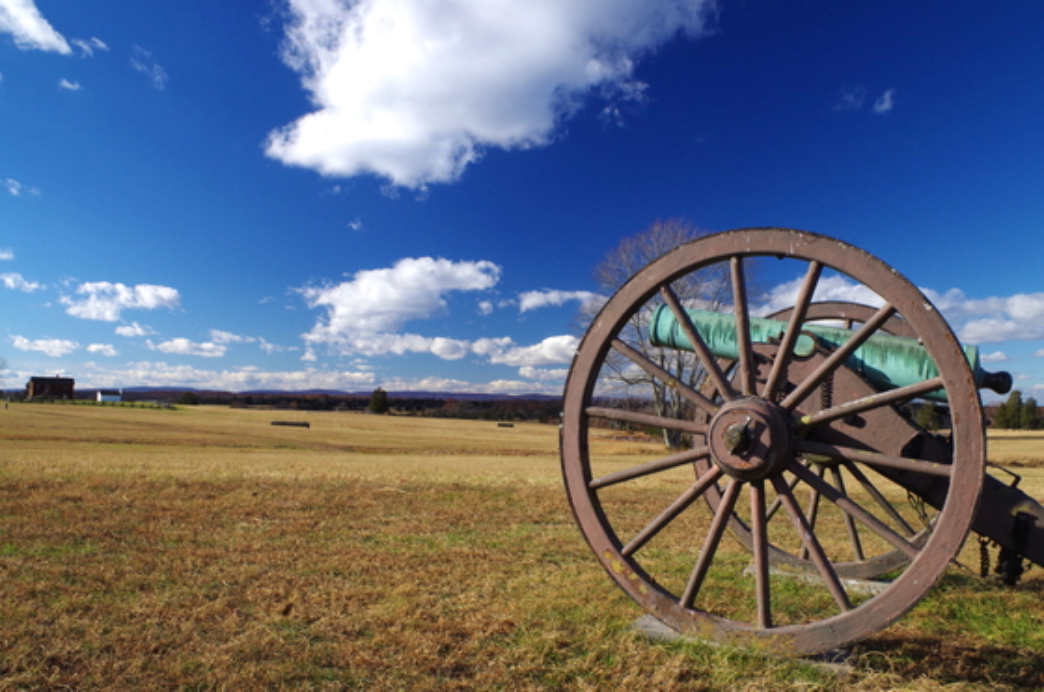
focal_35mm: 27
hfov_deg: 67.5
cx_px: 522
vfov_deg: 47.7
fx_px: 781
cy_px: 346
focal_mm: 18
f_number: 18
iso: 400
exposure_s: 1/50
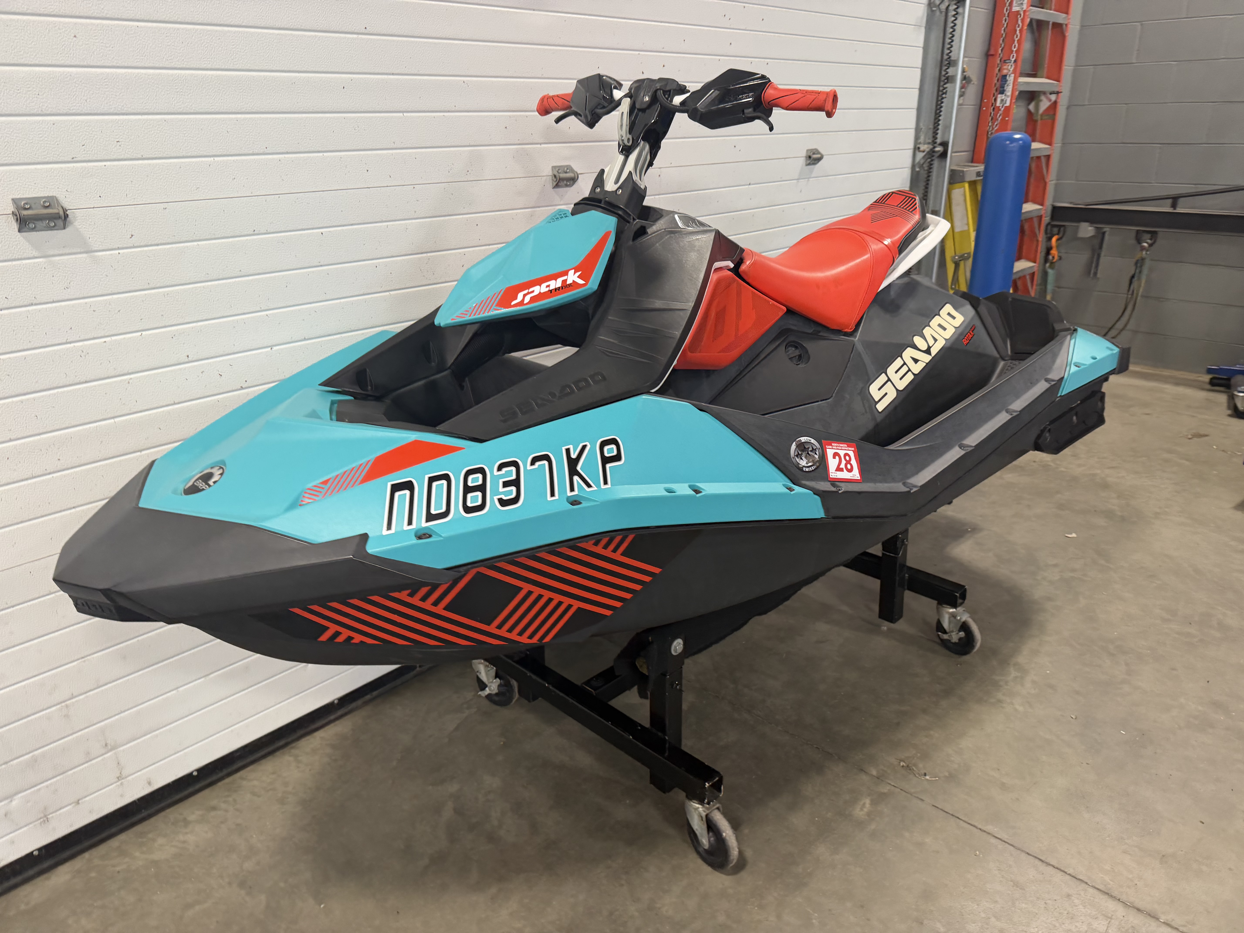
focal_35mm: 24
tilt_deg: -19.5
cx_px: 622
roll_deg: -5.6
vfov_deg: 56.8
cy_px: 466
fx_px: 862
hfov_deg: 71.6
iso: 160
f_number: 1.78
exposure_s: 1/60
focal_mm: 6.76
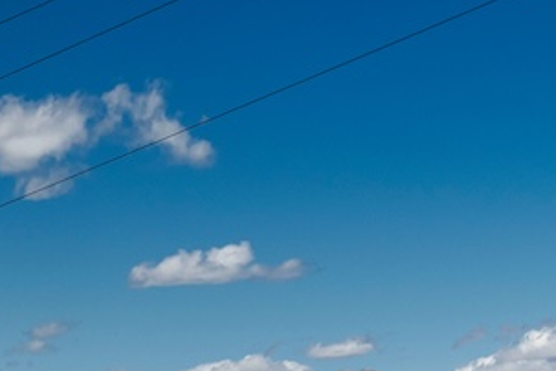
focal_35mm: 194
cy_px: 665
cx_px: -387
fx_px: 2996
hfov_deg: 10.1
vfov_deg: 6.9
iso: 400
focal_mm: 49
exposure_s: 1/800
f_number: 5.6
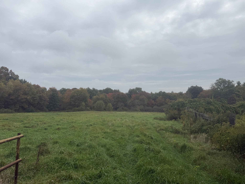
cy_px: 92
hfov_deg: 71.6
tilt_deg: +2.8
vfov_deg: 56.8
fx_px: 170
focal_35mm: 24
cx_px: 122
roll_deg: -0.3
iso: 80
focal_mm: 6.76
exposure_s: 1/5319
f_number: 1.78
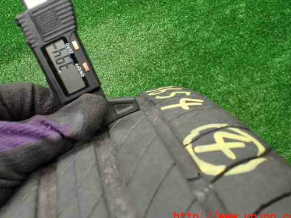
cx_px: 130
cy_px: 94
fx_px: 303
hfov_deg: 51.3
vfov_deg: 39.6
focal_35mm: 36
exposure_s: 1/125
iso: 500
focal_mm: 5.4
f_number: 2.3
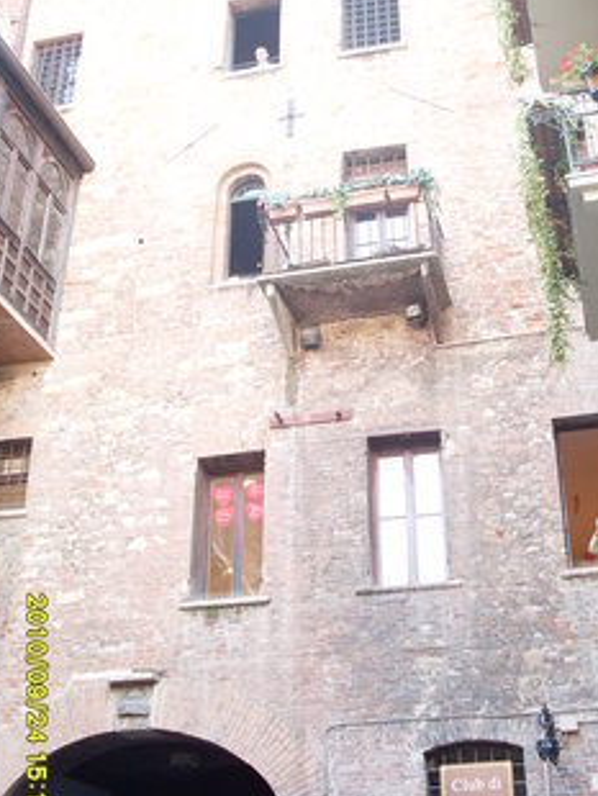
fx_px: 1127
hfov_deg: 29.7
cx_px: 346
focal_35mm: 49
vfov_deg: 38.9
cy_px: 370
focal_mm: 6.3
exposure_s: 1/45
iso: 100
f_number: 2.8
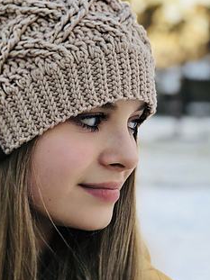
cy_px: 197
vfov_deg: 18.3
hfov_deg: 13.8
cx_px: 50
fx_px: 866
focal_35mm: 107
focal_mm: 6
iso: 25
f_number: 2.4
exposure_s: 1/120
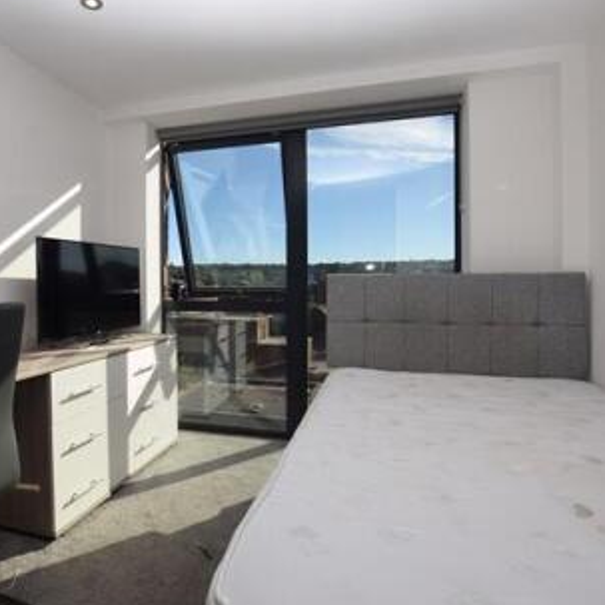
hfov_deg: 73.6
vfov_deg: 74.8
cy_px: 299
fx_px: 395
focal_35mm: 20
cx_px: 230
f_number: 8
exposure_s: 1/200
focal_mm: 10
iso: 100
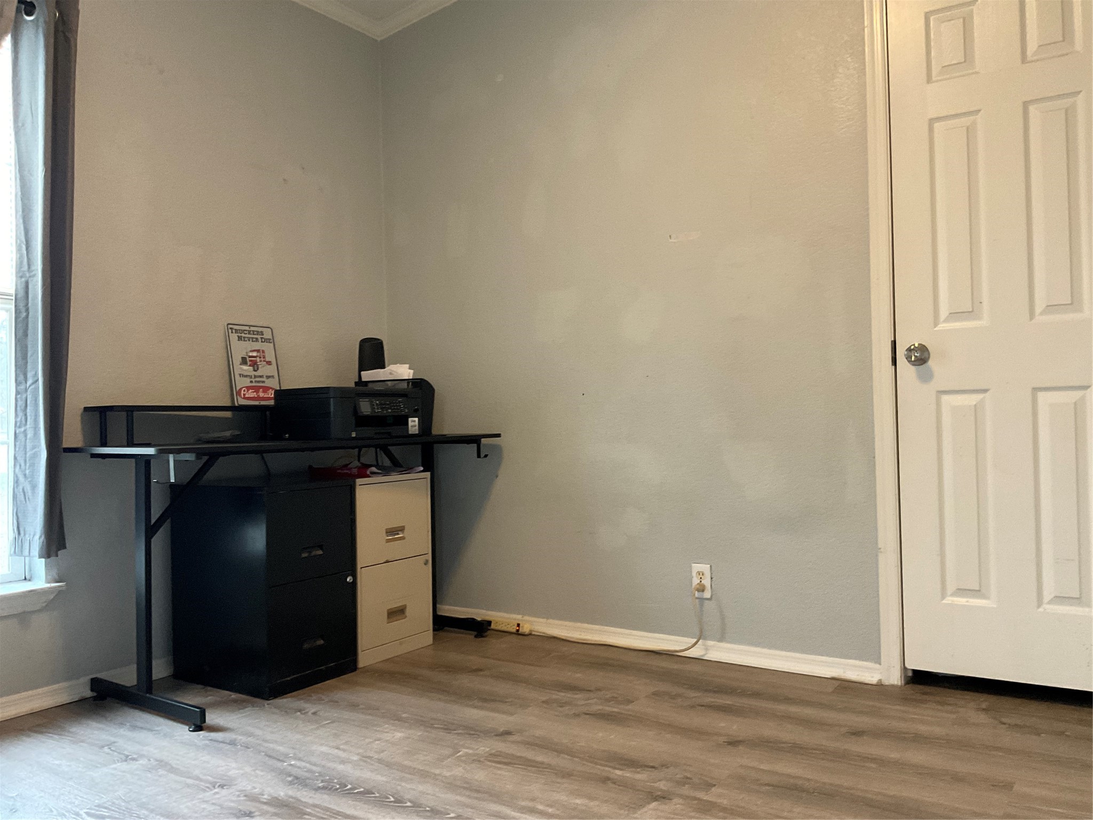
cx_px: 546
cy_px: 410
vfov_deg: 48.2
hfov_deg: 61.7
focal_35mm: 29
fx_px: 916
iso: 250
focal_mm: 3
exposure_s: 1/60
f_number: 1.8
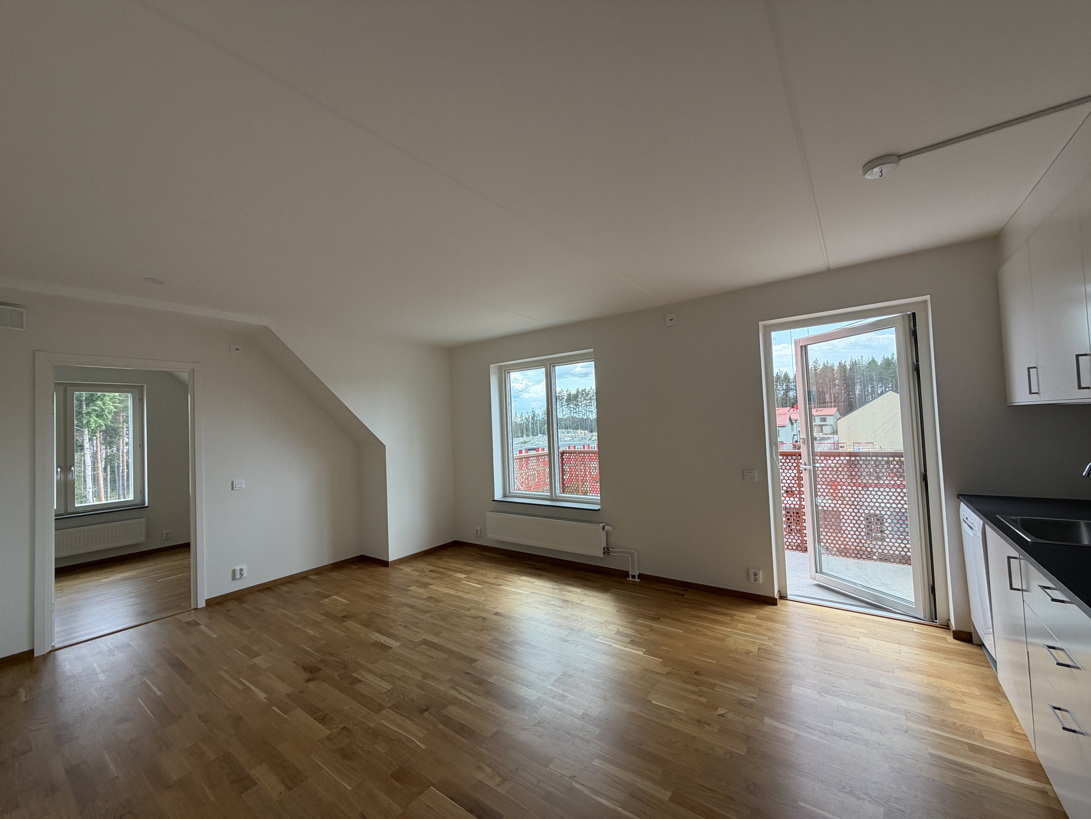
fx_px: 441
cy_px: 410
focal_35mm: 14
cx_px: 546
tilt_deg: +2.1
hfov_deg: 102.1
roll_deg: +2.3
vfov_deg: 85.7
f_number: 2.2
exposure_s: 1/157
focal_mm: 2.22
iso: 64
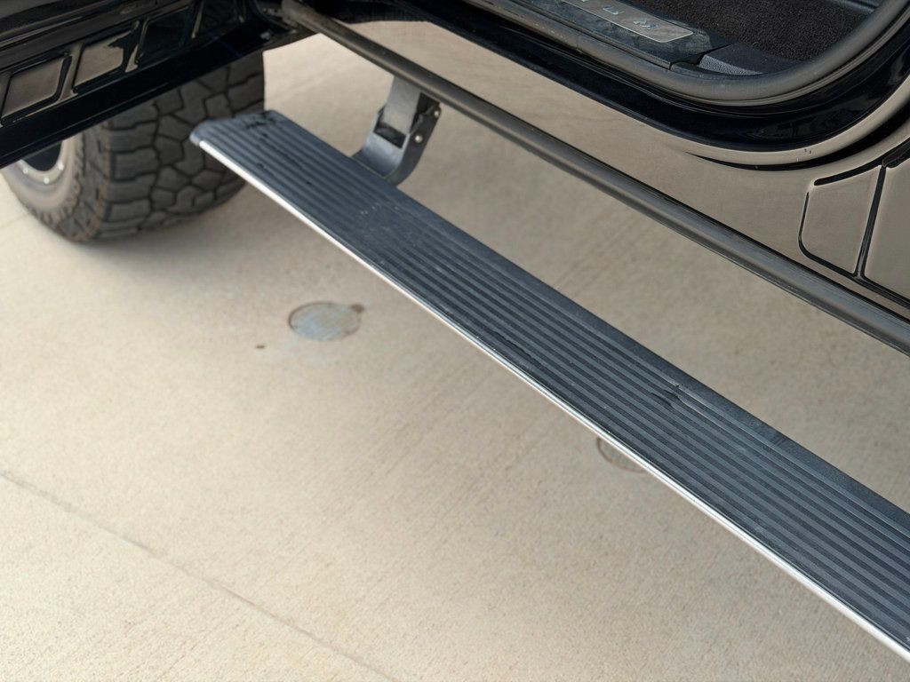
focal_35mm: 48
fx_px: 1262
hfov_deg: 39.7
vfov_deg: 30.3
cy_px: 341
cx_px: 455
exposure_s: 1/232
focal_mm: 6.76
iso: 64
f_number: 1.78
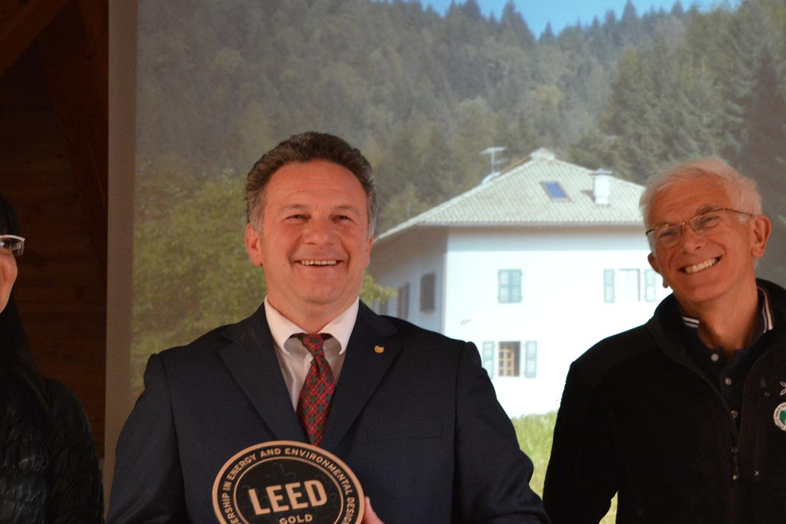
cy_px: 338
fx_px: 2248
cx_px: 372
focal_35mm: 103
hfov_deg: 19.8
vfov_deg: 13.3
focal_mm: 46
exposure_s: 1/40
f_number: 5
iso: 2000
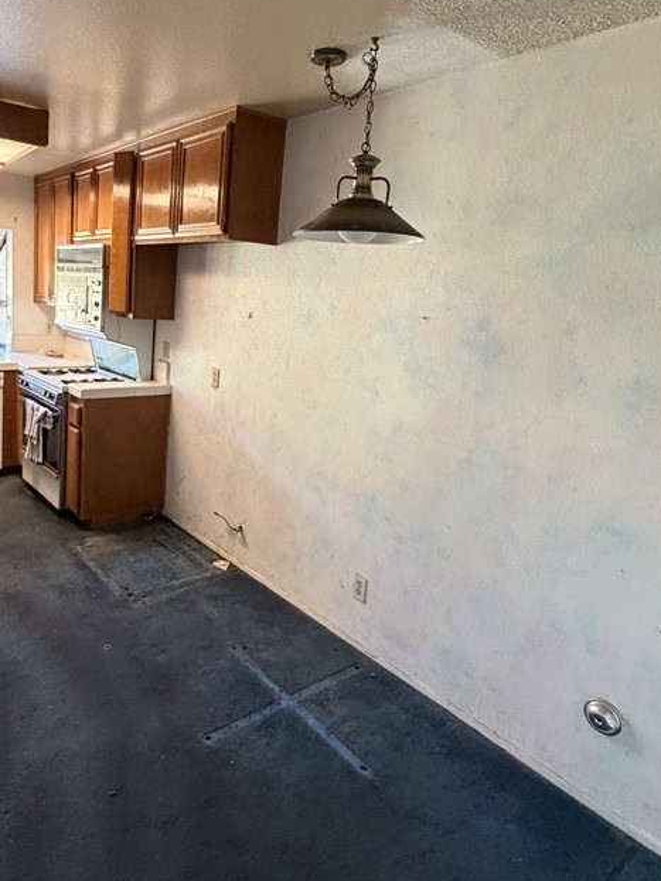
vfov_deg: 73.6
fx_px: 586
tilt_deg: -9.8
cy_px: 387
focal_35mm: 23
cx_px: 226
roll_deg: -3.3
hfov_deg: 57.7
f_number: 2.2
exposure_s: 1/60
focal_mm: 2.22
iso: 400
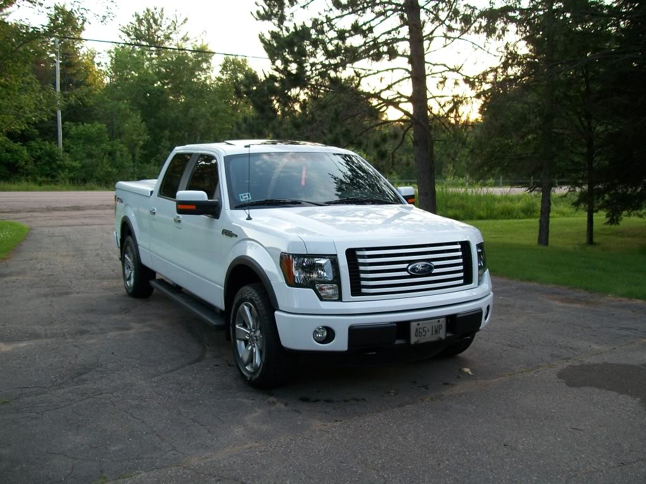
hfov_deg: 51.4
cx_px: 323
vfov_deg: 39.7
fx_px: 672
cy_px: 242
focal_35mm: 36
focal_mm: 6
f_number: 2.7
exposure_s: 1/60
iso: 80
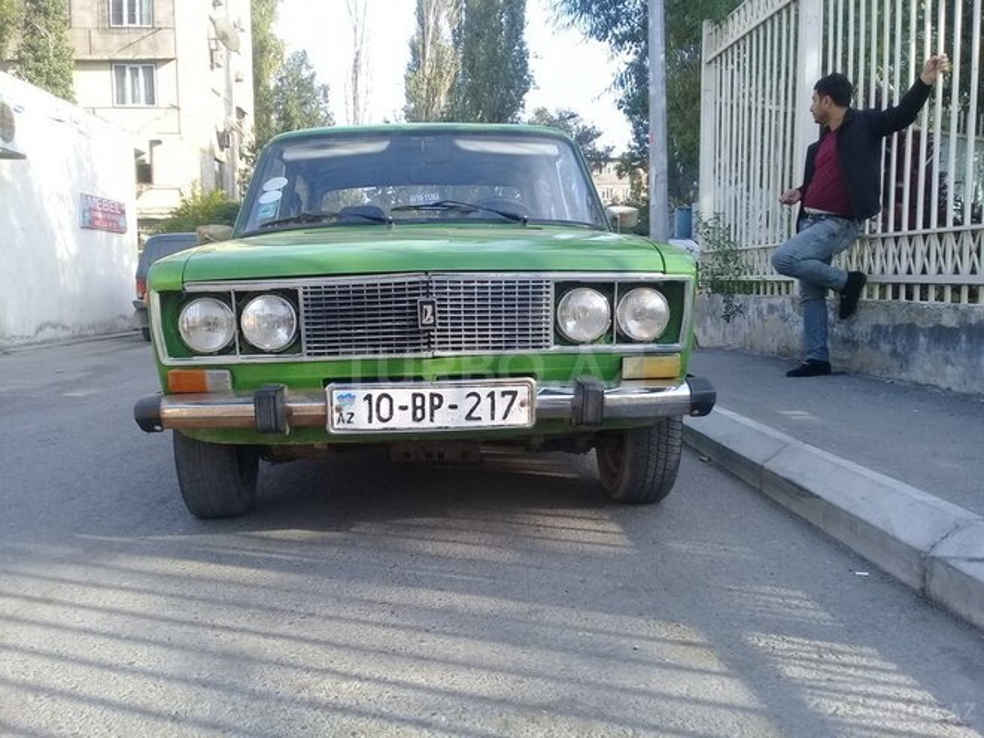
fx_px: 881
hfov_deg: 58.4
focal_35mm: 31
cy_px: 369
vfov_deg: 45.4
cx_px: 492
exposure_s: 1/323
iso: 50
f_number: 2.2
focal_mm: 3.3
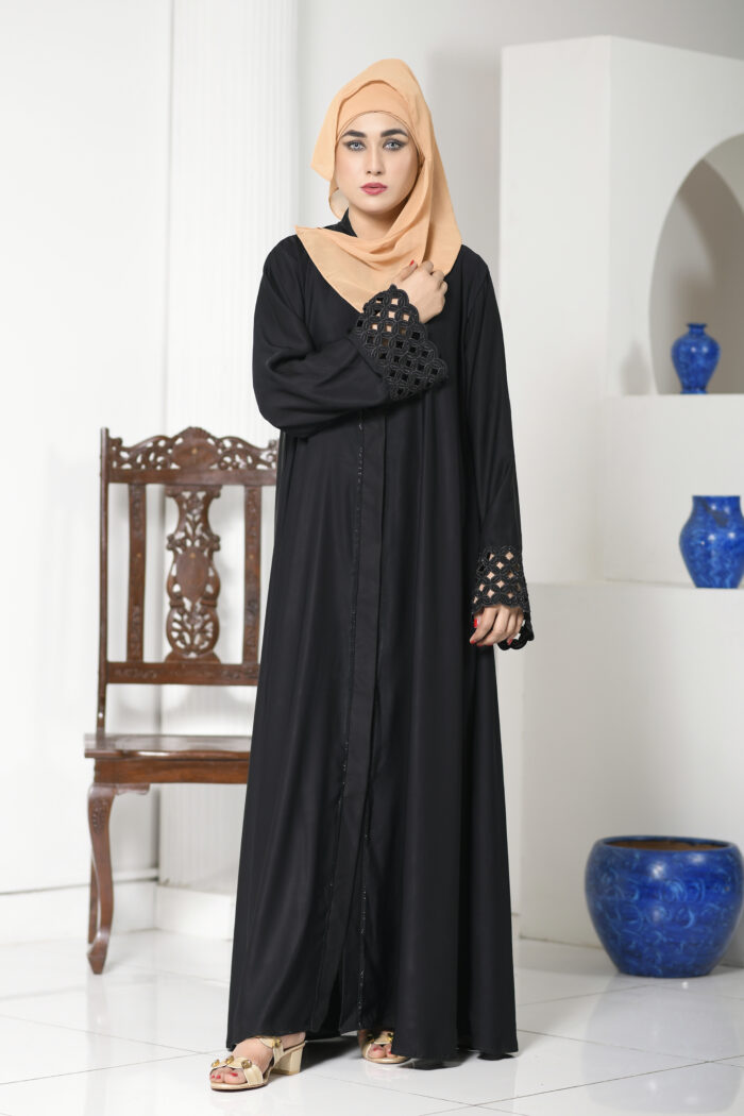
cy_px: 558
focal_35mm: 85
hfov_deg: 16.1
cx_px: 372
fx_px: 2635
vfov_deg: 23.9
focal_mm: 85
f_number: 3.2
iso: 160
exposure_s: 1/160
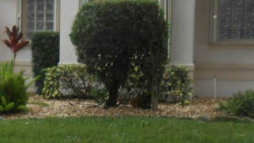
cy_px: 79
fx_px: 552
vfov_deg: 14.8
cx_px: -109
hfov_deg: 22.2
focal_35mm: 82
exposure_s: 1/100
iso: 80
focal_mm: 4.6
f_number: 3.5
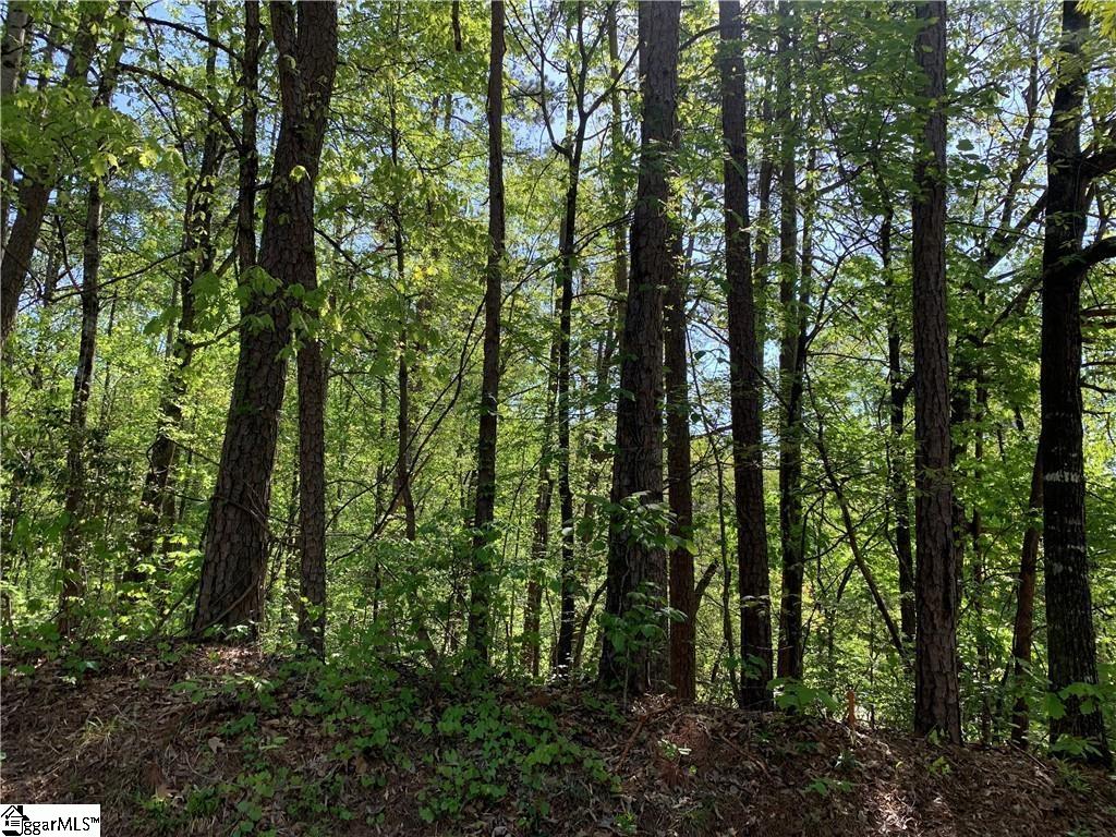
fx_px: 838
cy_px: 418
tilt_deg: +12.7
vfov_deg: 53.1
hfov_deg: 67.3
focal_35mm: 26
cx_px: 558
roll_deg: -1.3
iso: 25
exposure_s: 1/497
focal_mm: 4.25
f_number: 1.8
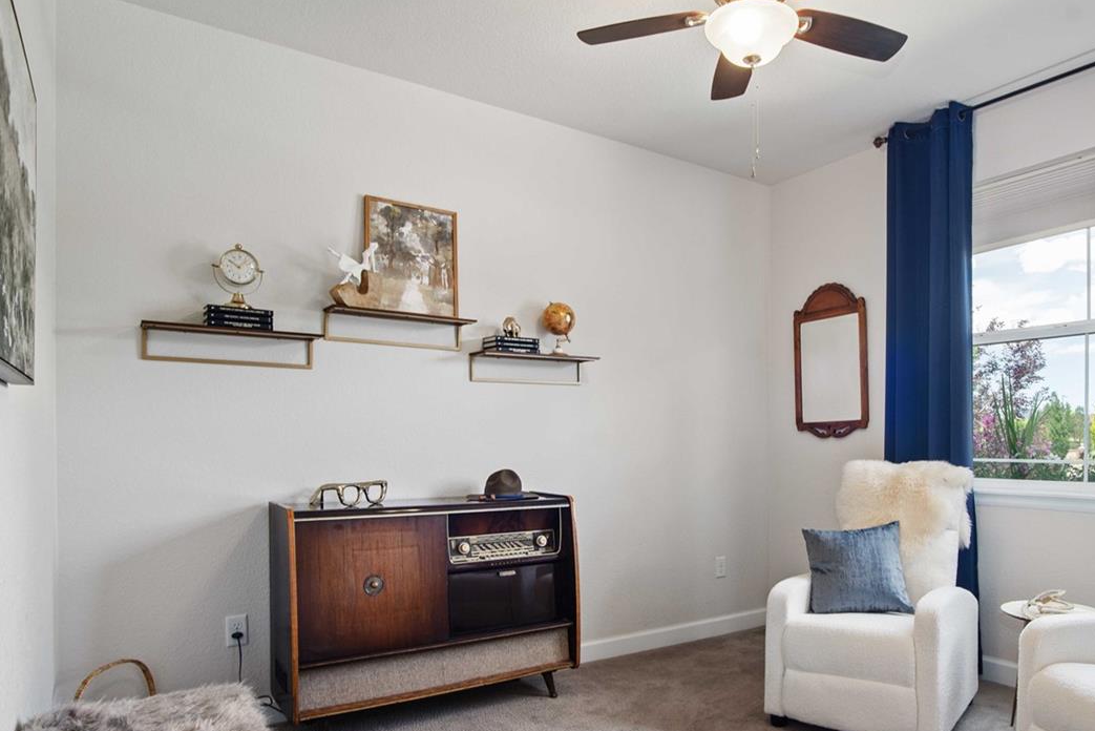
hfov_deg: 74.8
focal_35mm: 23
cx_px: 680
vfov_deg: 54.8
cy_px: 433
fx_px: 700
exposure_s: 1/10
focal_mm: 15
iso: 200
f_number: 9
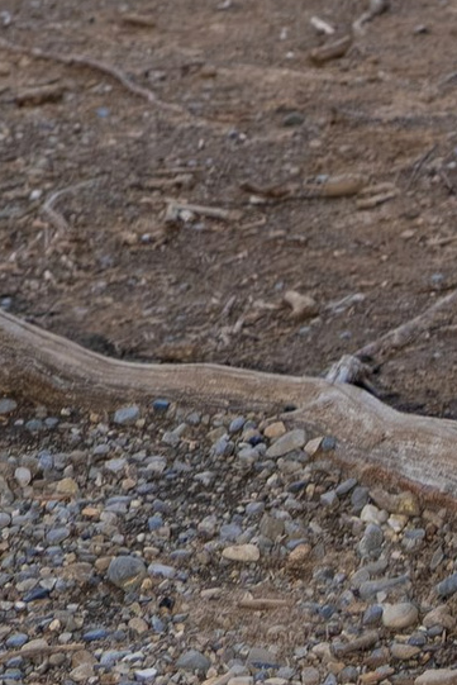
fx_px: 4053
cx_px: 1161
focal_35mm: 213
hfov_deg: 6.1
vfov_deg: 7.9
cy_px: -1592
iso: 250
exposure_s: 1/320
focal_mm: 30
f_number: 6.3
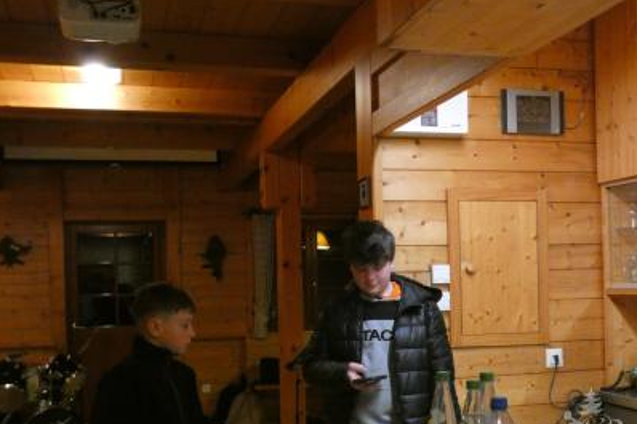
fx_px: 796
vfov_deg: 29.8
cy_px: 235
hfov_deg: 43.6
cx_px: 318
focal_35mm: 45
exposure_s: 1/25
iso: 1600
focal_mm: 7.8
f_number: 3.7
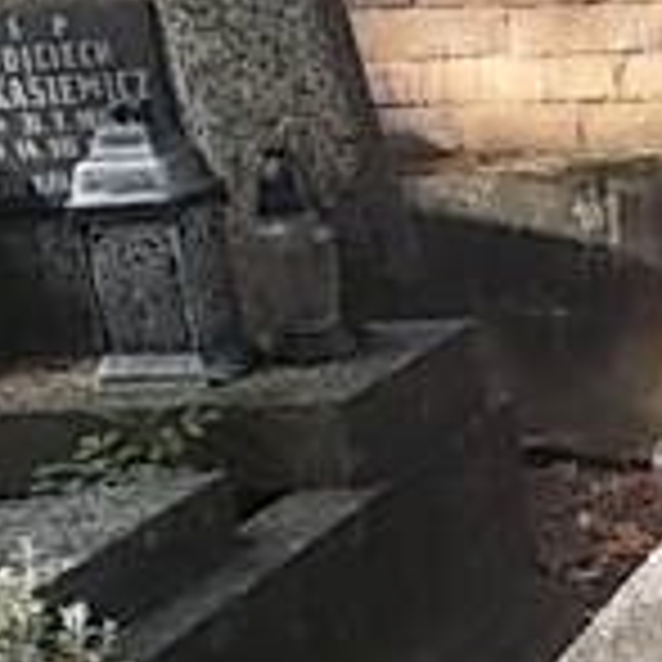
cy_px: 639
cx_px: 1040
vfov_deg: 15.9
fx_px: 2337
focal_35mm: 108
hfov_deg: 14.8
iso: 80
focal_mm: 4
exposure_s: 1/160
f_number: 2.7
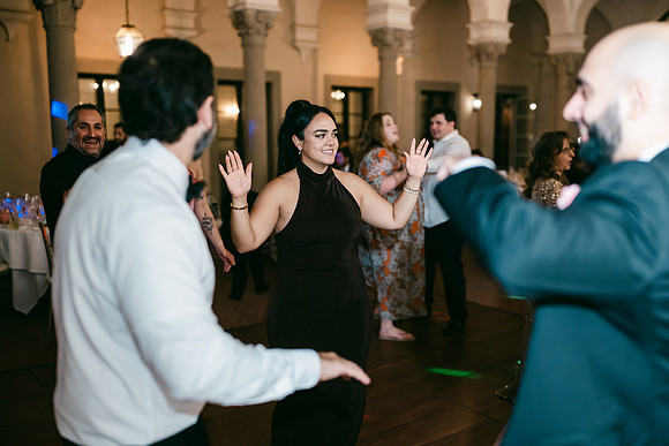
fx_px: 651
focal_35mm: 35
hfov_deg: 54.4
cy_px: 223
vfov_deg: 37.9
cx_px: 334
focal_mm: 35
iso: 1600
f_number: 1.6
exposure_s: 1/125
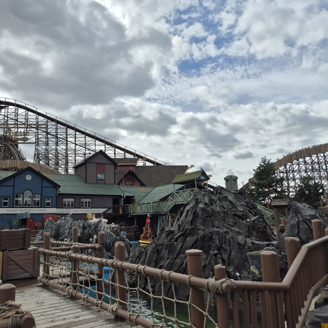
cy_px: 161
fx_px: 300
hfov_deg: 56.4
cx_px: 116
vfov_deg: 57.3
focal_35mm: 28
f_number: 1.8
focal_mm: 5.4
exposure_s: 1/2896
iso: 25
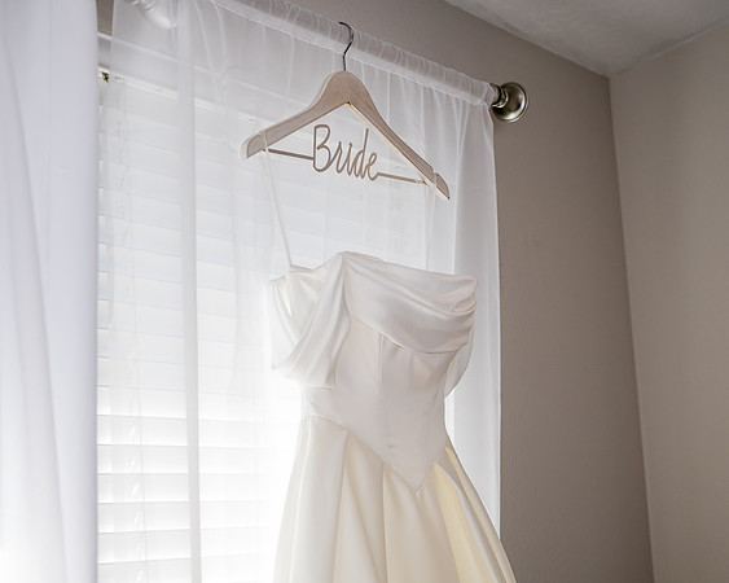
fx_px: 1608
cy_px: 281
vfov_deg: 20.5
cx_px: 369
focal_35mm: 75
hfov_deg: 25.5
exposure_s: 1/320
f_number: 4
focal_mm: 64
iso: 1000
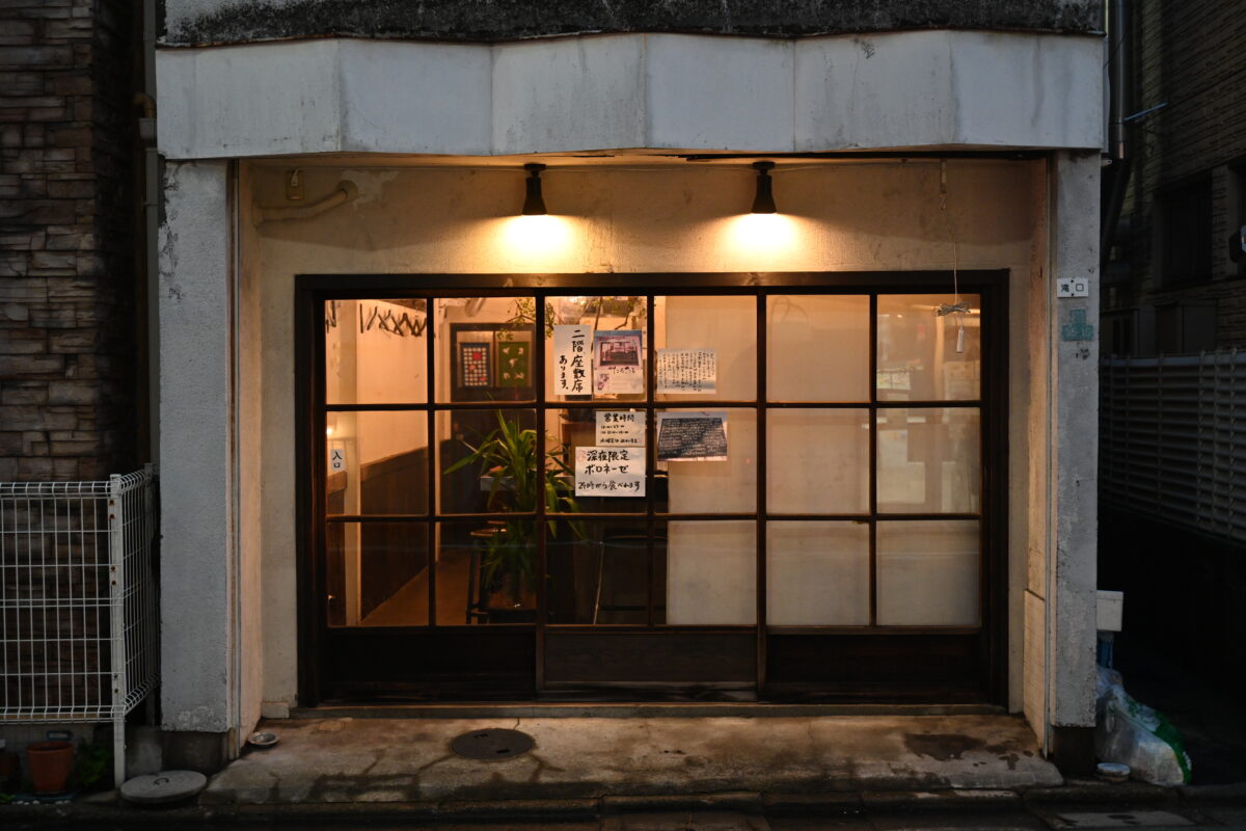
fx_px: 1557
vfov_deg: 29.9
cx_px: 623
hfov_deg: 43.6
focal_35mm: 45
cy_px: 416
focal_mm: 45
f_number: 2.8
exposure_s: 1/125
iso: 2500
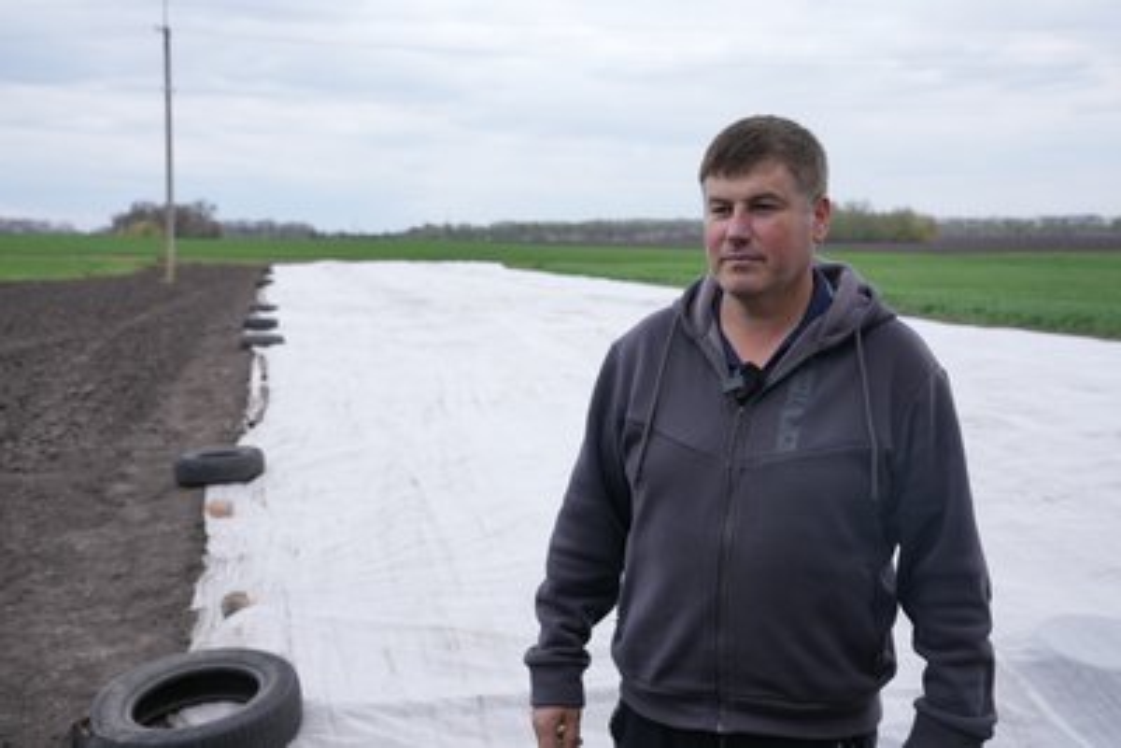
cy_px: 374
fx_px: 1339
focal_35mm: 43
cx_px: 560
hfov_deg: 45.4
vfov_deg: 31.2
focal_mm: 43
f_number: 5.6
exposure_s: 1/250
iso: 125
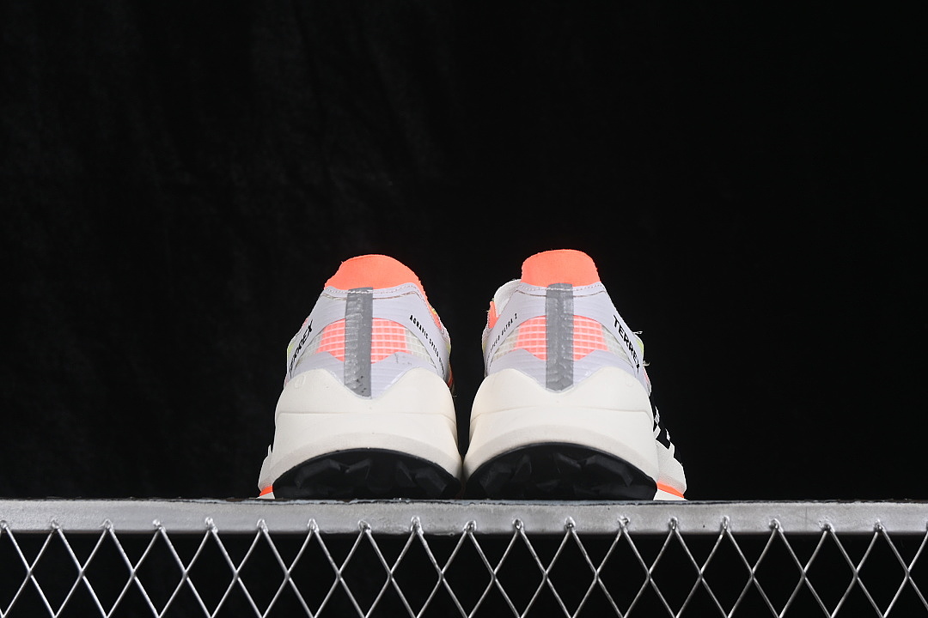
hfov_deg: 27.0
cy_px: 309
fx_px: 1933
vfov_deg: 18.2
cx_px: 464
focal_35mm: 75
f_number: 8
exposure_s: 1/80
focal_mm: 50
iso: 160
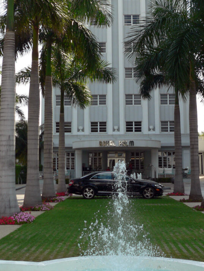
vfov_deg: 32.0
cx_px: 113
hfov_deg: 24.4
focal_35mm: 60
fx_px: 471
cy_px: 97
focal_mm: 6
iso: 80
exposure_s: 1/400
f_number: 4
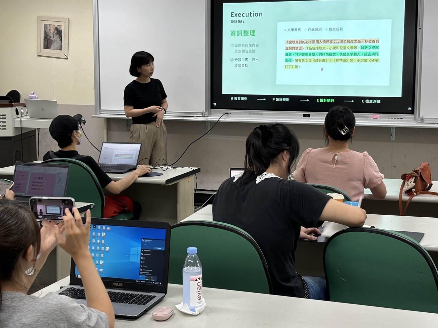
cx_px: 178
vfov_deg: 23.3
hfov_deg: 30.7
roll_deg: +0.1
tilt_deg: -6.8
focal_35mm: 63
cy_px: 159
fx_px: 797
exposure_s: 1/60
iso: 50
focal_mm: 5.96
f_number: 1.6
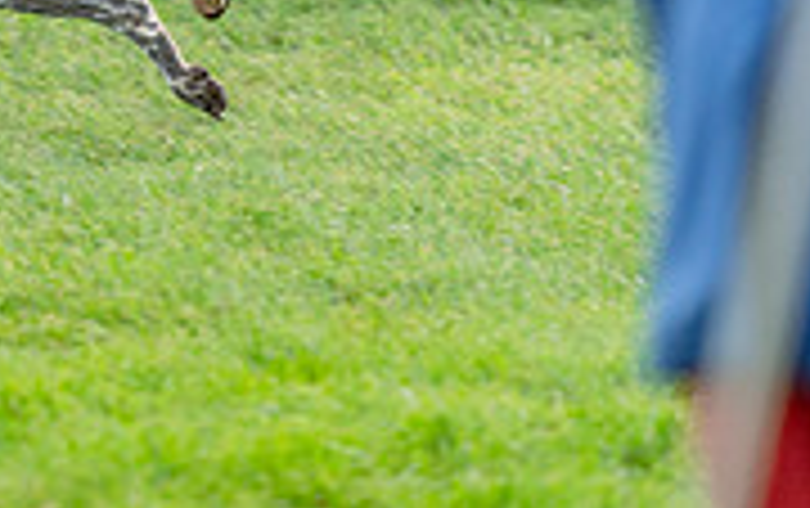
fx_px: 14300
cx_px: -108
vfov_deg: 2.0
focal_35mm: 647
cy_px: -357
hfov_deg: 3.2
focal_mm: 197
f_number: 2.8
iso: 1000
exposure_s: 1/640
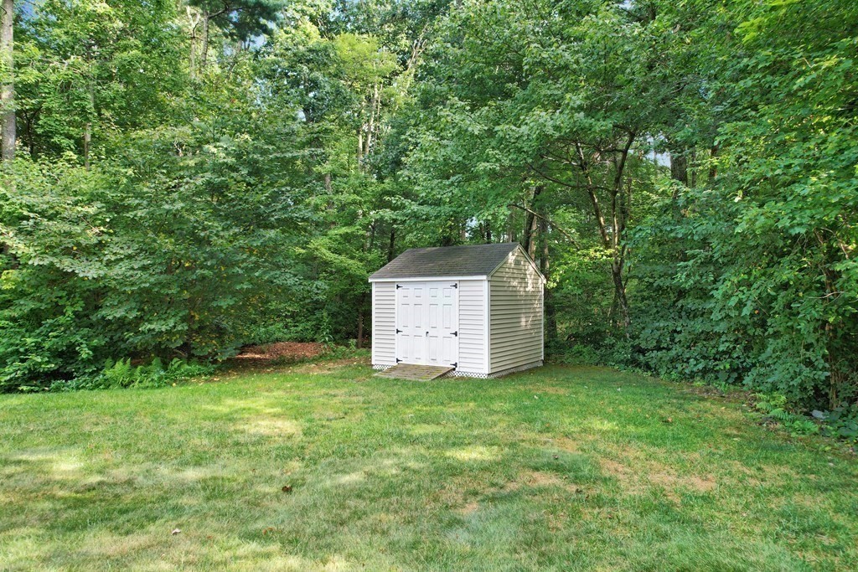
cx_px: 429
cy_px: 286
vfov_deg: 57.2
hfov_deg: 78.6
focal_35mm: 22
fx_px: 524
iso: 120
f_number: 2.8
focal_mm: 8.38
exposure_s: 1/90
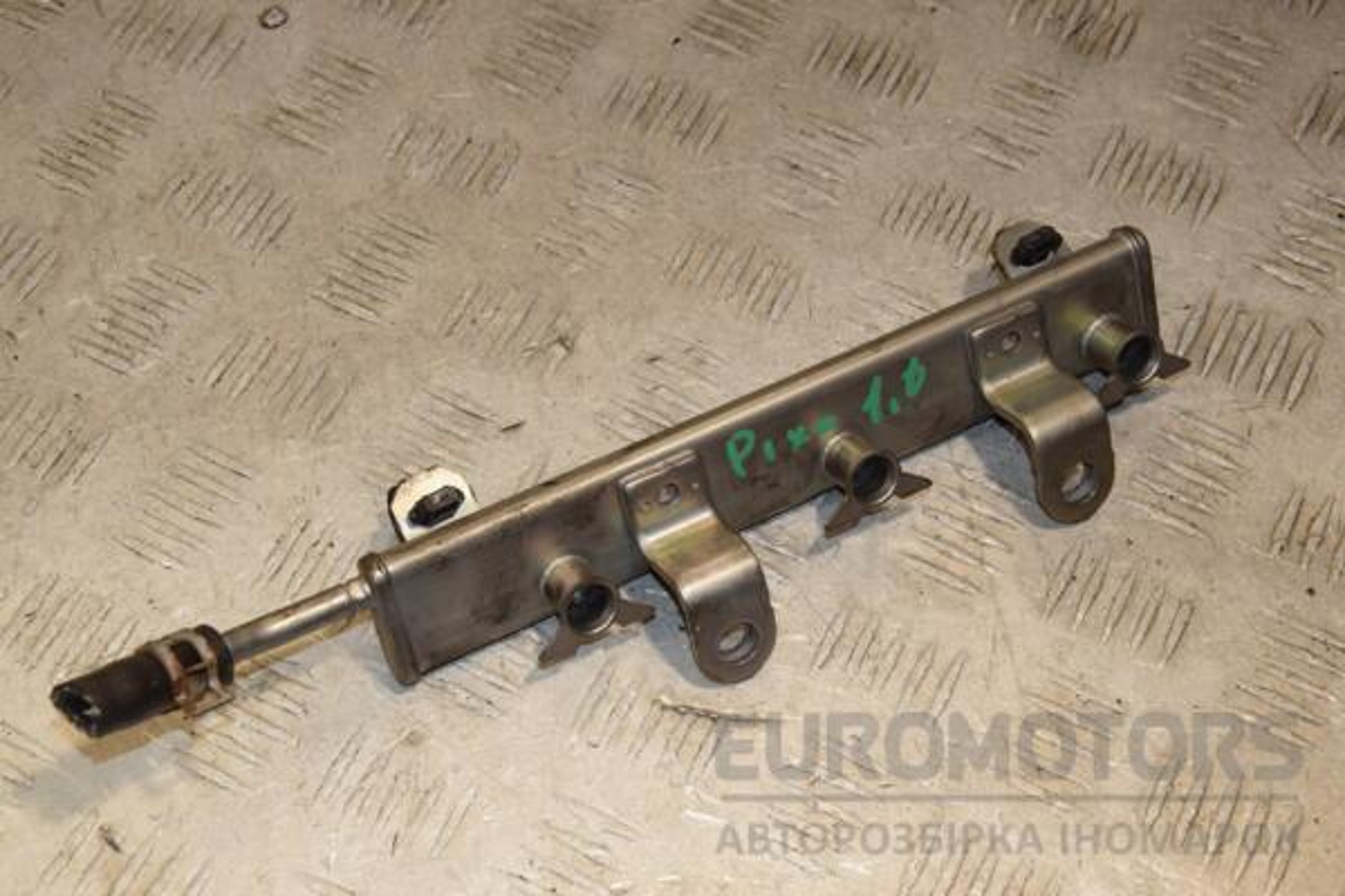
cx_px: 672
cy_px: 448
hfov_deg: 29.9
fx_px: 2522
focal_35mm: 68
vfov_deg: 20.2
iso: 800
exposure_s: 1/200
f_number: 10
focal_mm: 45
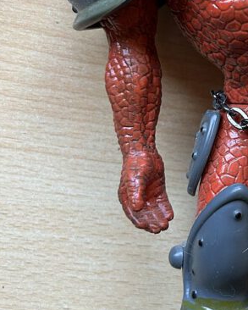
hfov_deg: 20.4
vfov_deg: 26.7
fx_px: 651
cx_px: 282
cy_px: 132
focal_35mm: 71
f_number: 1.5
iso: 100
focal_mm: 5.7
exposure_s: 1/50
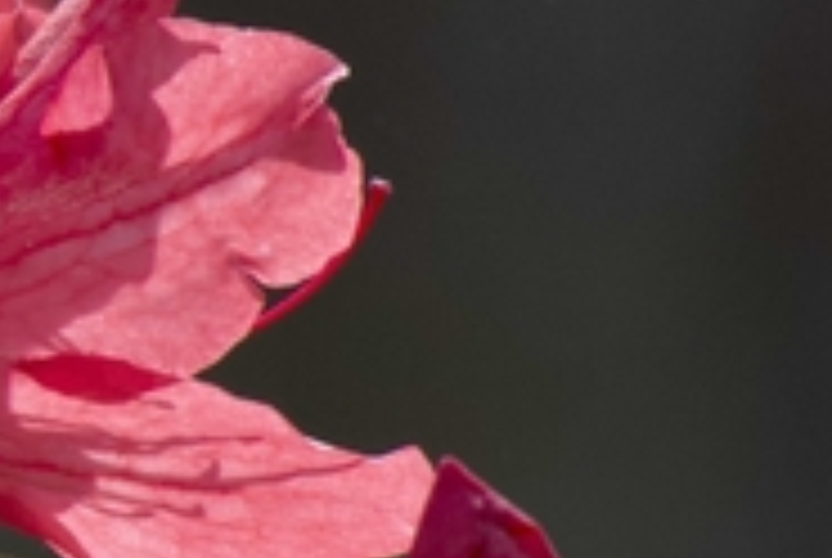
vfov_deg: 0.6
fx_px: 51157
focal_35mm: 2210
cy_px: -7
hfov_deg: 0.9
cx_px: -1030
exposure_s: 1/400
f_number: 8
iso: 800
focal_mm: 400
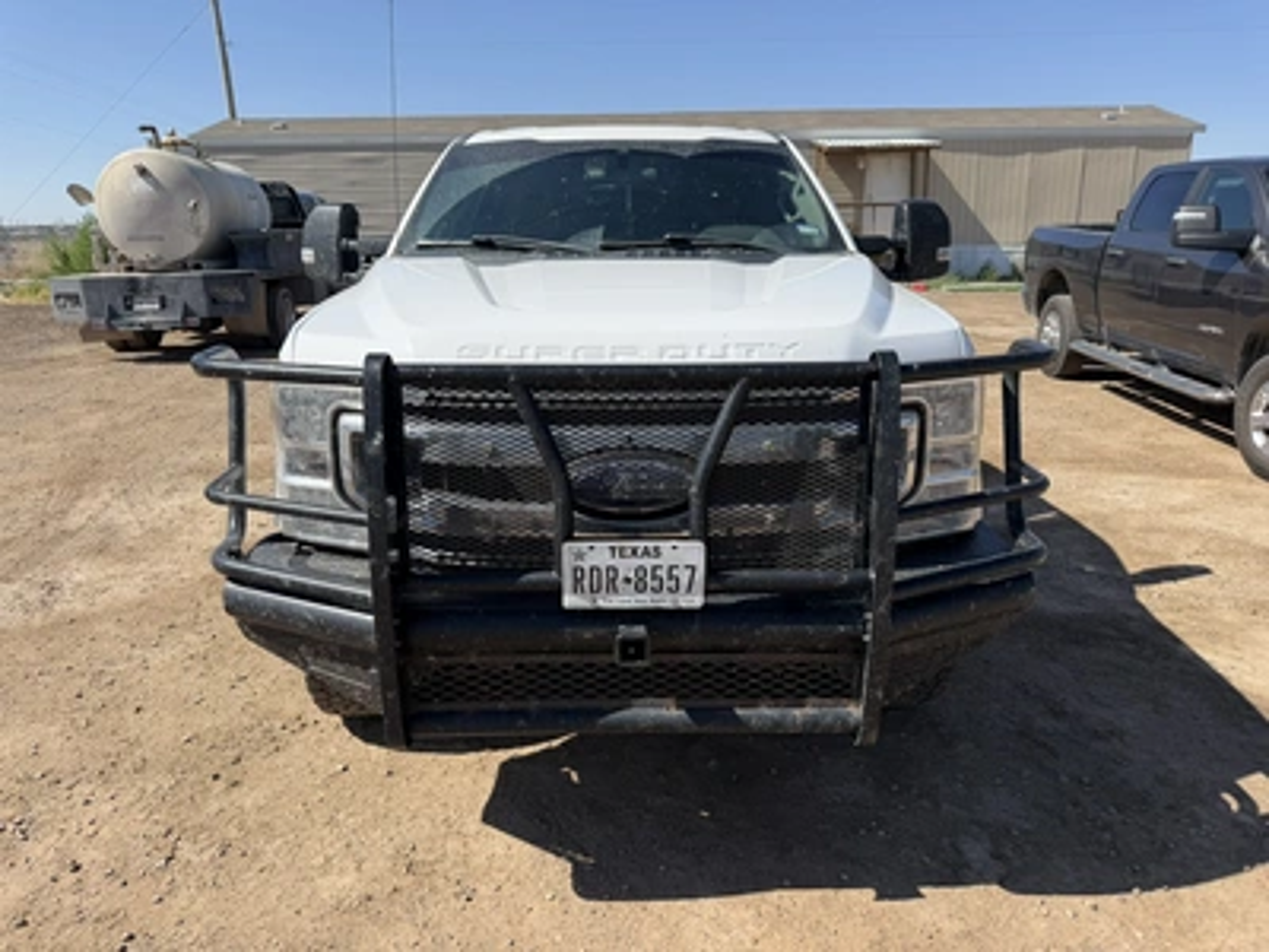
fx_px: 880
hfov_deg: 71.6
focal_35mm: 24
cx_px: 634
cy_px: 476
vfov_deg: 56.8
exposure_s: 1/4975
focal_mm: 6.76
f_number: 1.78
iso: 80
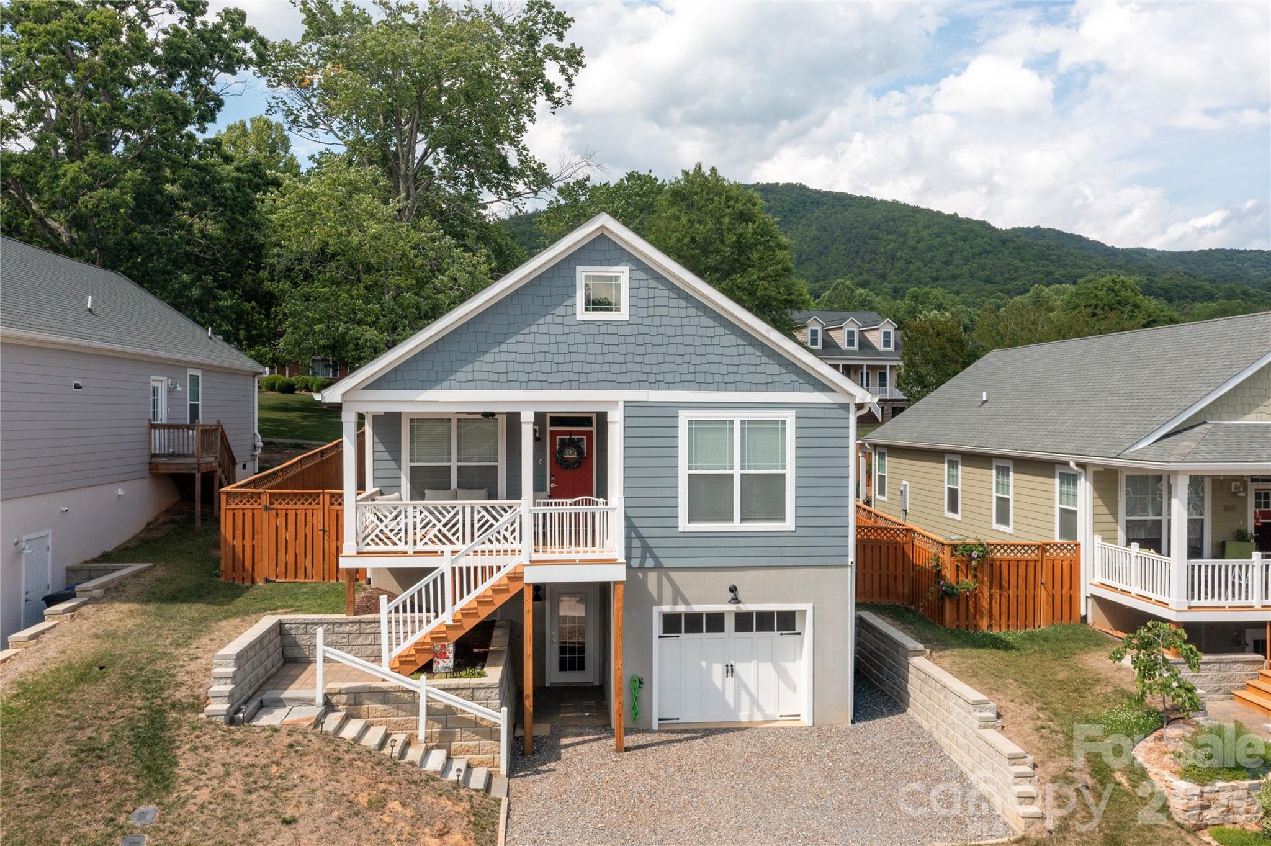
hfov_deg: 65.5
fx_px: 988
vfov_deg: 46.4
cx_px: 636
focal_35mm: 28
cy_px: 423
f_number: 6.3
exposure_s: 1/500
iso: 100
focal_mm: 10.26
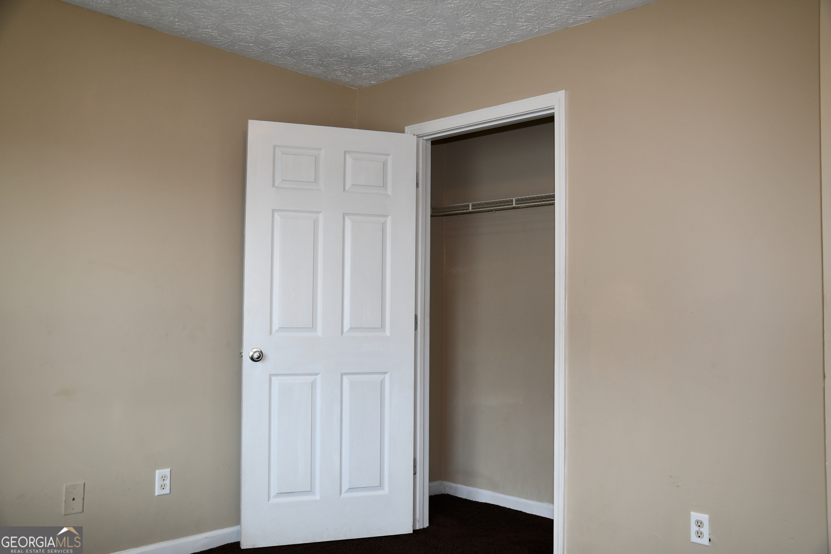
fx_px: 716
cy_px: 277
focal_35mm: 31
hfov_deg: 60.3
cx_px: 416
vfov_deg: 42.3
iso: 200
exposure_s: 1/60
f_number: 4
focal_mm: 21
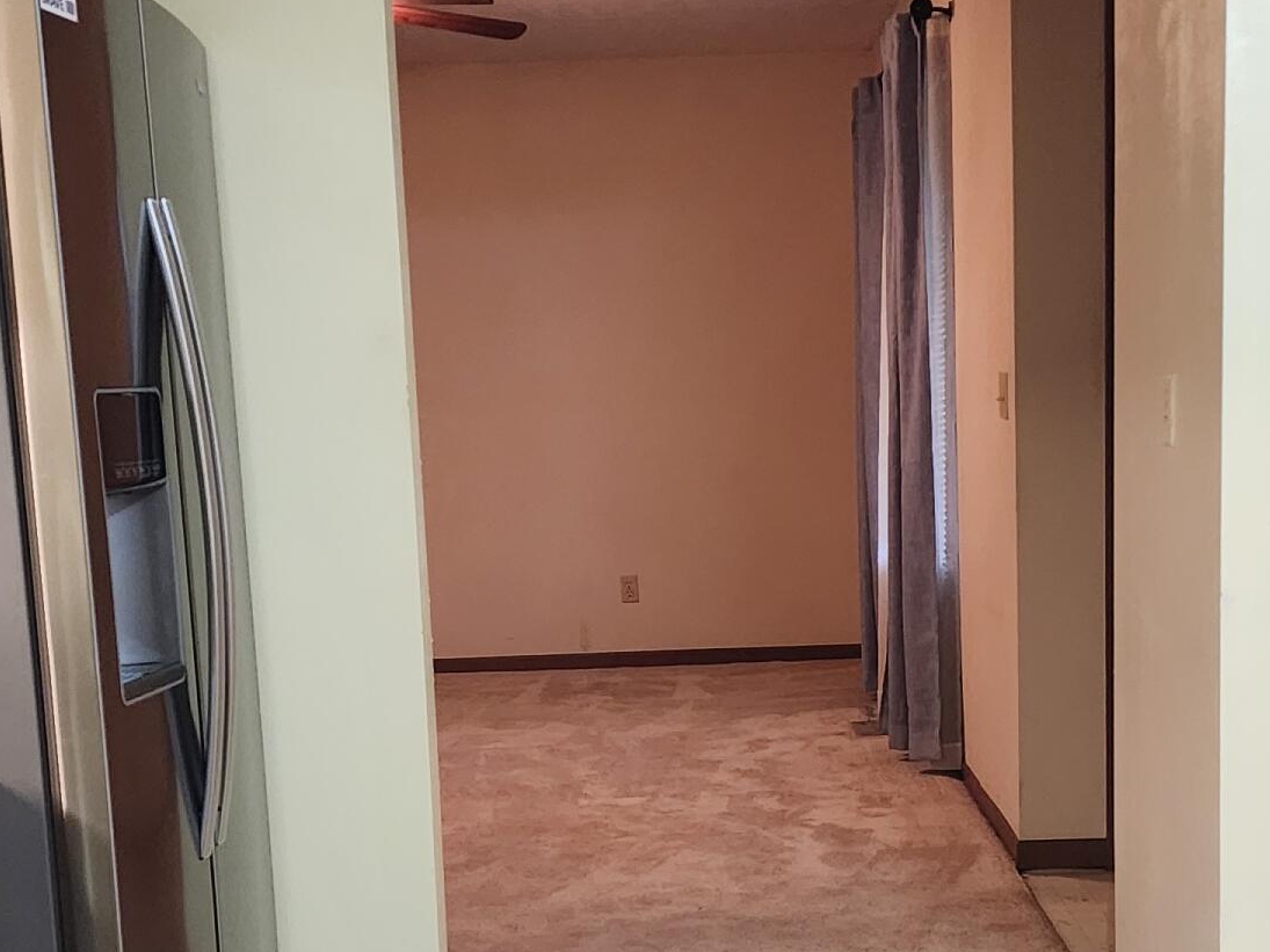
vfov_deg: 23.0
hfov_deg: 30.7
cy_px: 721
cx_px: 750
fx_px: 2311
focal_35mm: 63
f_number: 1.8
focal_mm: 6.4
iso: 1000
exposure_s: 1/120
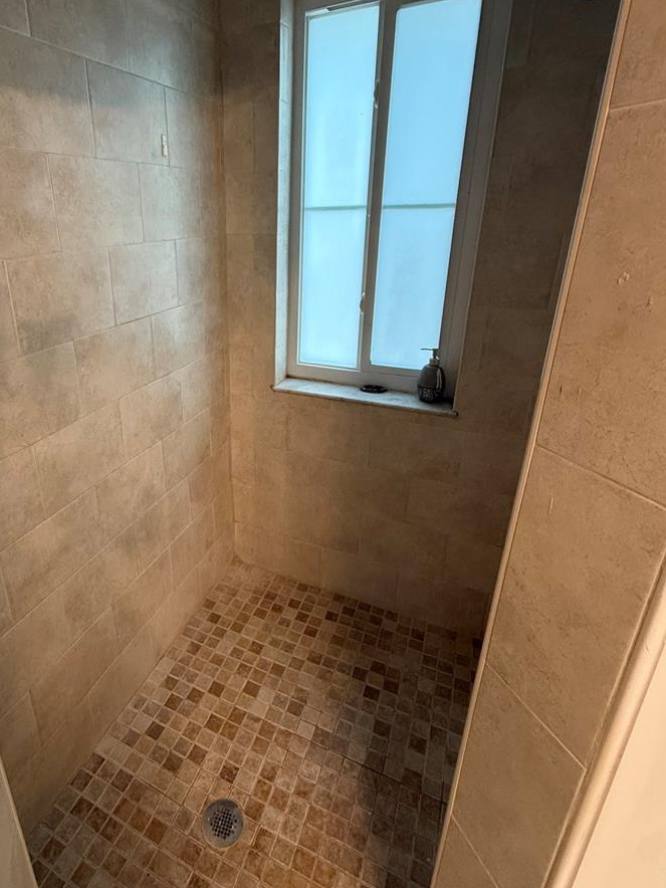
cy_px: 392
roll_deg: +1.1
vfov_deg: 84.3
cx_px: 228
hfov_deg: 67.0
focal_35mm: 19
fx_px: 487
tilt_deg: -19.9
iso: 320
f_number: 2.2
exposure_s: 1/120
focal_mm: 2.22
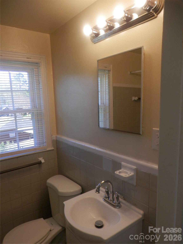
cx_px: 92
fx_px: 176
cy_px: 122
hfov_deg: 54.9
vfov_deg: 69.4
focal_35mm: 25
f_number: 3
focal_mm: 4.5
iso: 80
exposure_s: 1/80
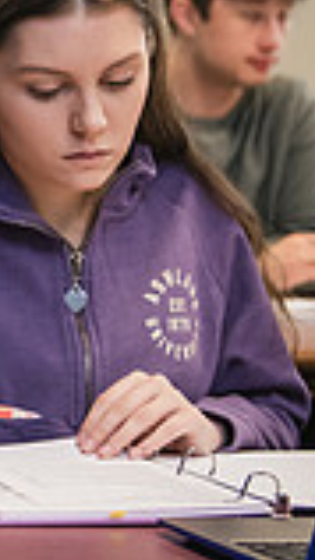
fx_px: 2507
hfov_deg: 6.8
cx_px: -449
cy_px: 129
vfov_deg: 12.7
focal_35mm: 169
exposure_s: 1/200
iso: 1250
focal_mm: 44
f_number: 2.8
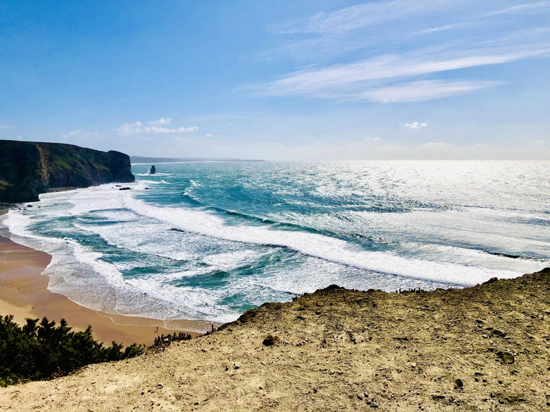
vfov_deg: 49.7
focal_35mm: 28
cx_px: 275
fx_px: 445
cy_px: 206
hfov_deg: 63.4
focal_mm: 3.99
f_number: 1.8
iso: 25
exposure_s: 1/9615
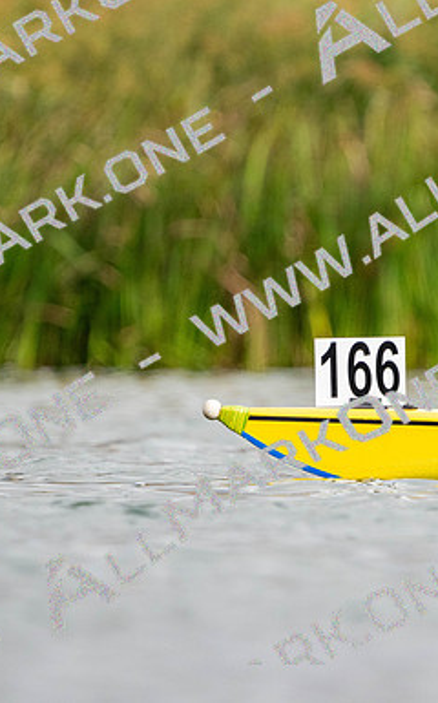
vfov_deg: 1.5
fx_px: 26463
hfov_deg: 0.9
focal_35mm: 1383
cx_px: 416
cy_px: 352
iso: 800
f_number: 6.3
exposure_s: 1/1600
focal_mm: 600
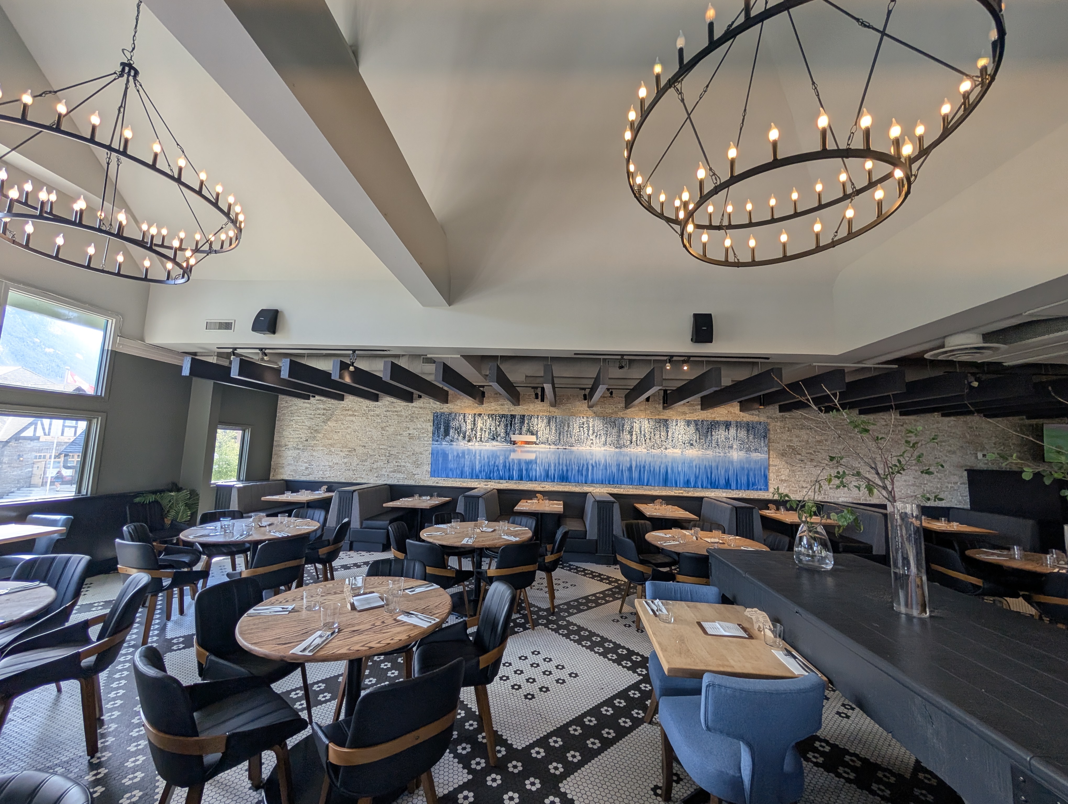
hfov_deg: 110.5
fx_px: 371
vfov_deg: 94.6
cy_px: 402
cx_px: 534
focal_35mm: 12
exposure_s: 1/164
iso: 58
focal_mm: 2.02
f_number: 1.7
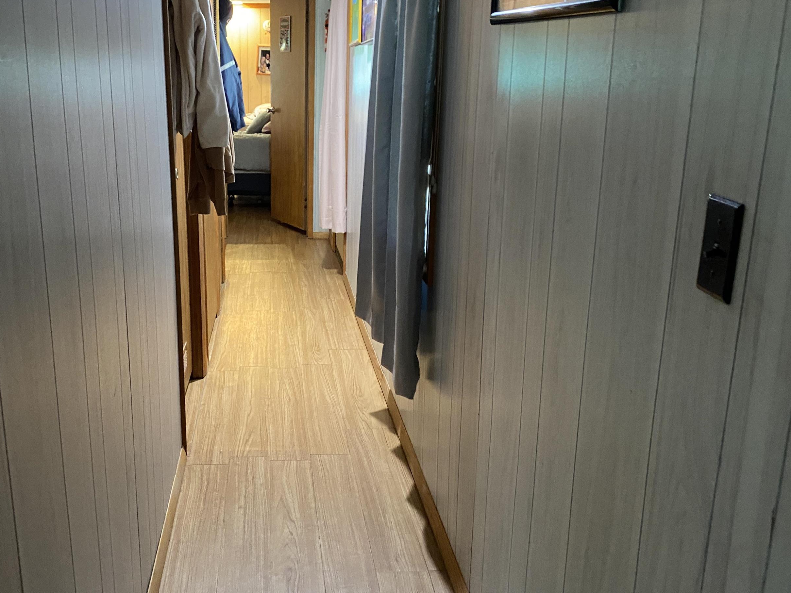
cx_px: 291
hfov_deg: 54.6
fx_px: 754
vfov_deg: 42.9
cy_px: 263
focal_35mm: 33
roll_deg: -0.7
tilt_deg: -14.2
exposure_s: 1/30
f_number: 1.8
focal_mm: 4.25
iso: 500
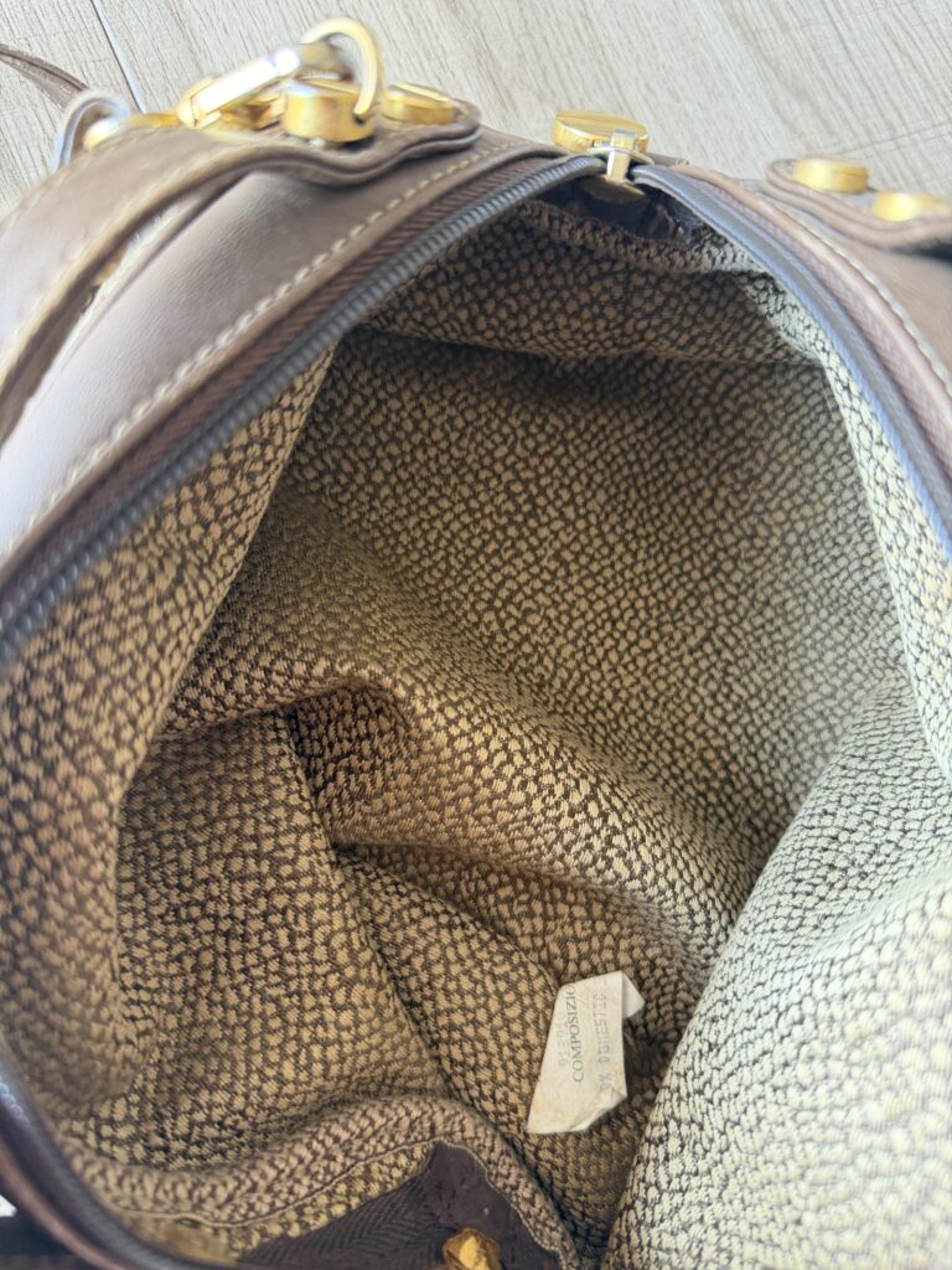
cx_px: 476
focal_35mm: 24
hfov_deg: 56.8
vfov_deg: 71.6
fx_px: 880
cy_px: 635
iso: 250
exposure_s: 1/60
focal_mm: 6.76
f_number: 1.78
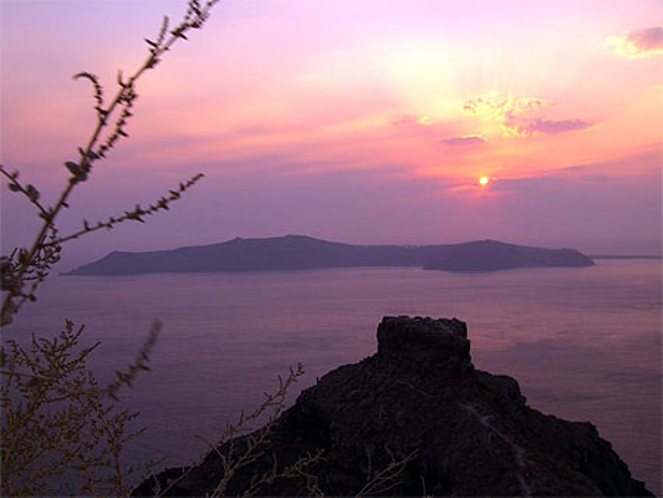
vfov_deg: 37.8
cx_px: 332
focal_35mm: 38
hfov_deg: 49.0
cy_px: 249
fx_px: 728
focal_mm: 6.2
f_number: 4.3
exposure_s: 1/160
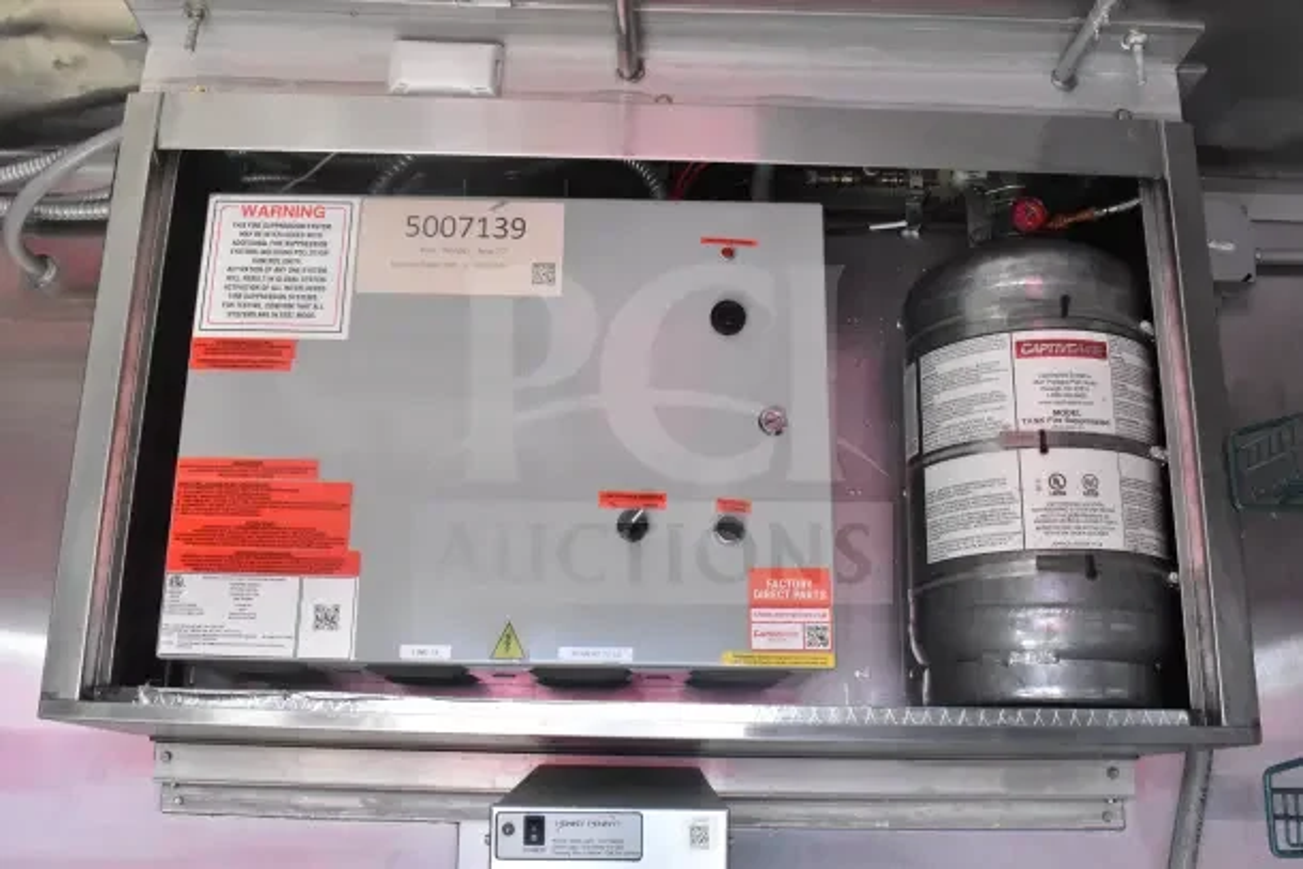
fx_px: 1249
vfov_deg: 38.4
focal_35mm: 34
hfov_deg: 55.1
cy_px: 434
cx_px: 652
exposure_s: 1/250
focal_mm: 23
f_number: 8
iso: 6400
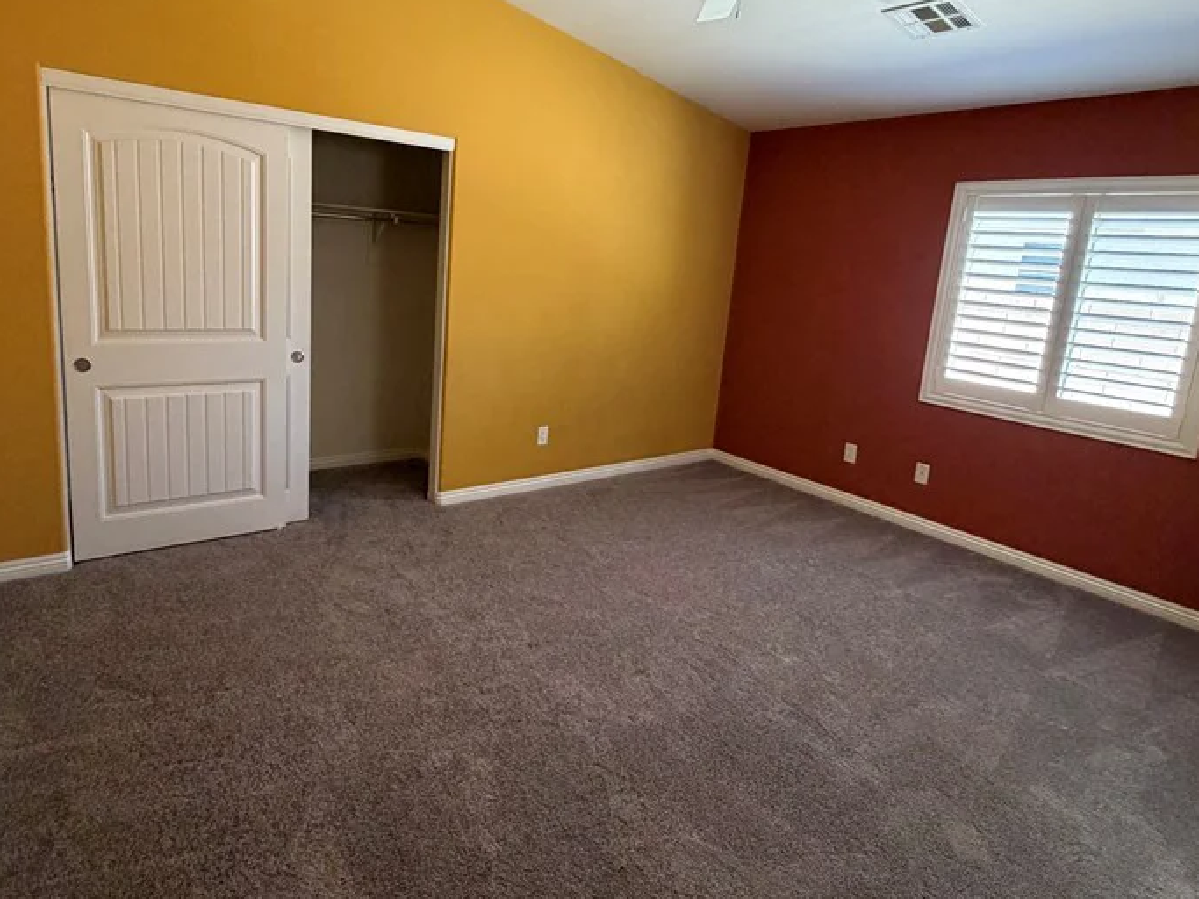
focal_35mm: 21
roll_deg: -3.6
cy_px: 383
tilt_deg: -11.0
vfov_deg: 63.1
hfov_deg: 78.8
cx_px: 544
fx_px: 727
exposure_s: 1/60
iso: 320
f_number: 2.2
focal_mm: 2.22
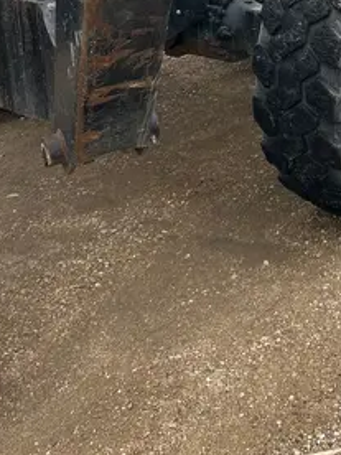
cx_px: 359
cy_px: -32
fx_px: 906
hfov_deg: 20.5
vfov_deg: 26.2
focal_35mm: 69
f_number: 1.5
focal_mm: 5.7
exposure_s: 1/222
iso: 40
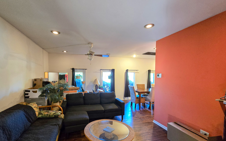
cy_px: 79
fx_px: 92
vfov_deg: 74.5
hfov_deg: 101.2
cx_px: 103
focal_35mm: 15
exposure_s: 1/60
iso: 1000
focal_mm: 2.2
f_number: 2.2
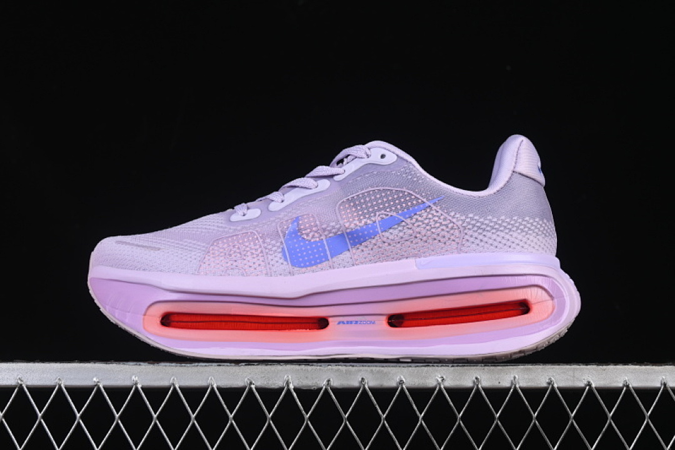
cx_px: 338
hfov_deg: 27.0
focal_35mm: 75
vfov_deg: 18.2
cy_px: 225
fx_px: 1406
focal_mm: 50
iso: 160
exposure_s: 1/80
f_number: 8
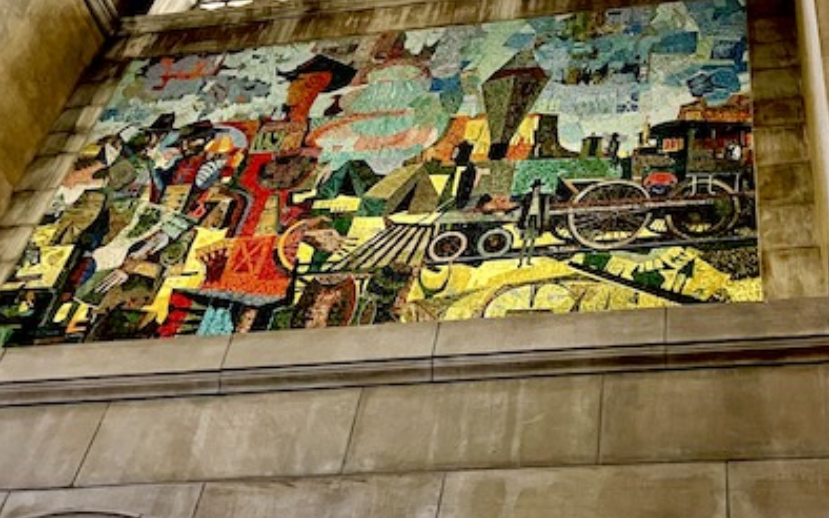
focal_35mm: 42
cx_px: 478
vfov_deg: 30.4
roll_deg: -5.2
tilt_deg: +42.7
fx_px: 949
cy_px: 197
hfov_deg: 47.0
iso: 500
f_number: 1.6
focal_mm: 5.1
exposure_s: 1/30
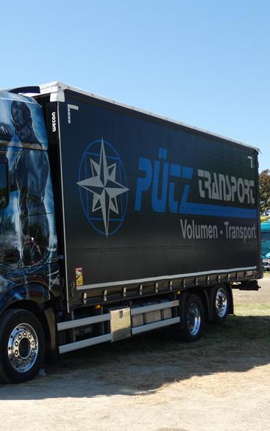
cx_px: 22
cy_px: 216
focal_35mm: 52
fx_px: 612
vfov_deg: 38.9
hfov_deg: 24.1
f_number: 3.5
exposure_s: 1/500
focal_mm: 6.5
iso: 80
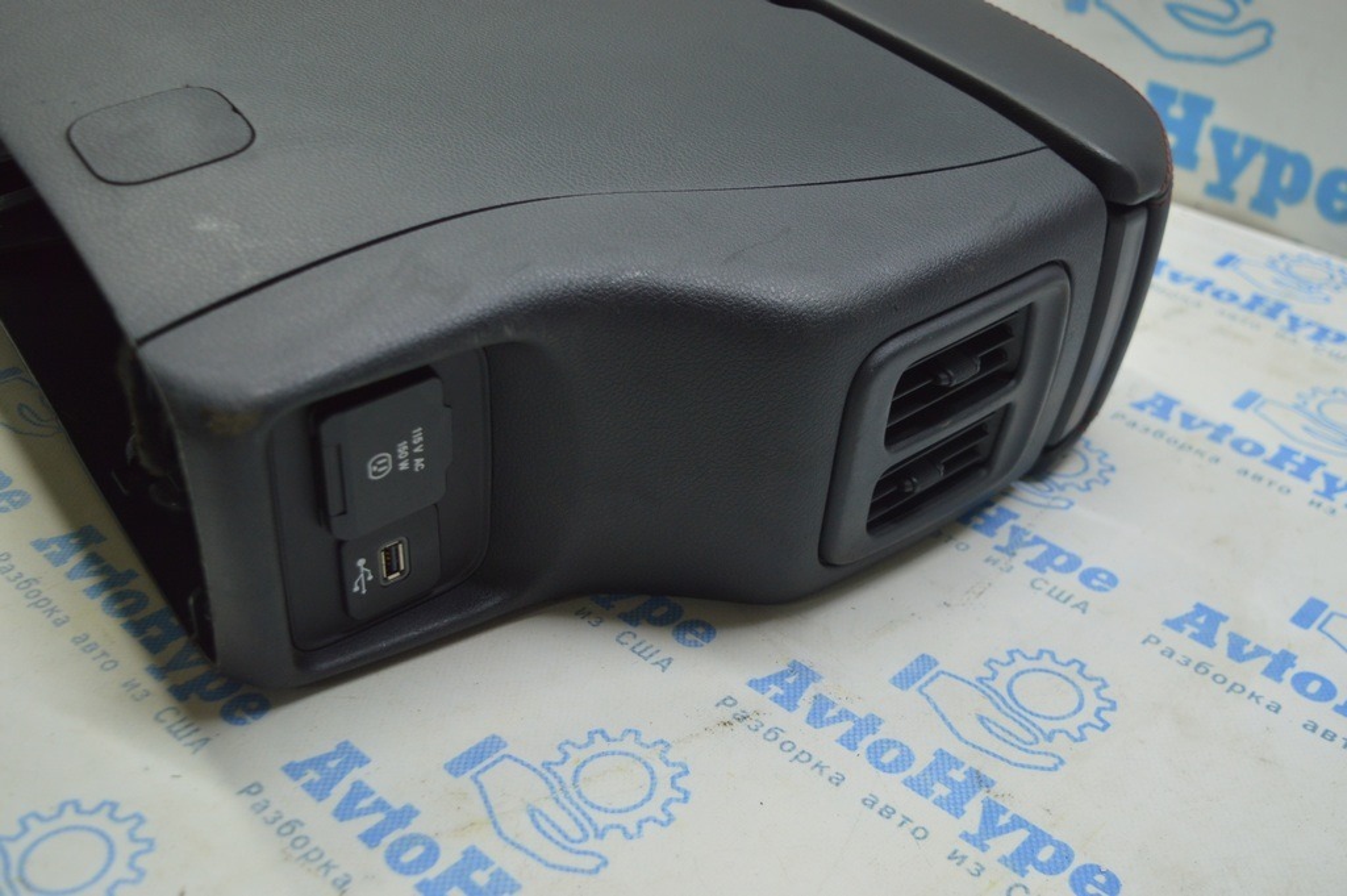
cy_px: 448
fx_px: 1458
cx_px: 674
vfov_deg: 34.2
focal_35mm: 39
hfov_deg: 49.6
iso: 400
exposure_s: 1/40
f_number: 4
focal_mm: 26
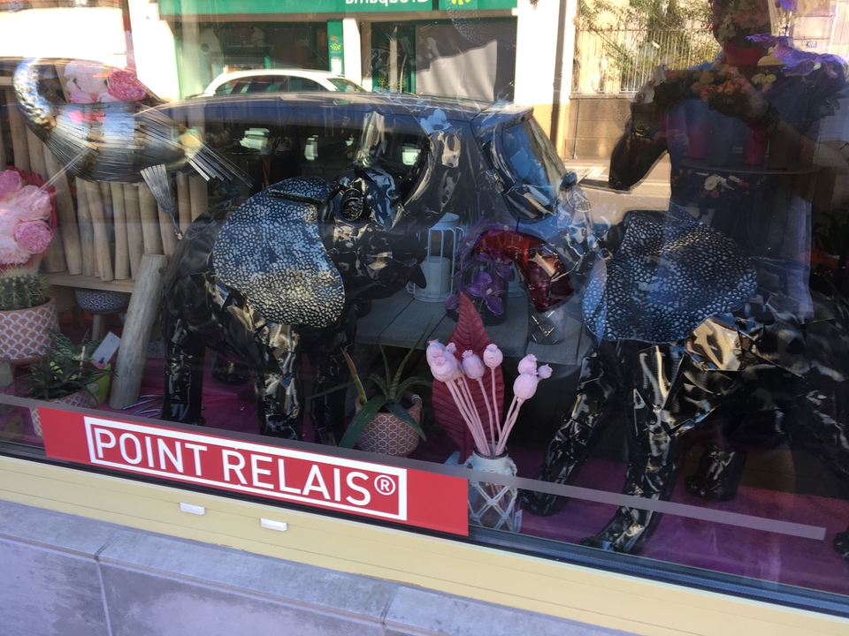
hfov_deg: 61.7
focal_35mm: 29
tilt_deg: -17.9
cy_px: 318
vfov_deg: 48.2
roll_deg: +1.8
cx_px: 424
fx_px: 711
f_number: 2.2
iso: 32
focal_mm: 4.15
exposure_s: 1/100
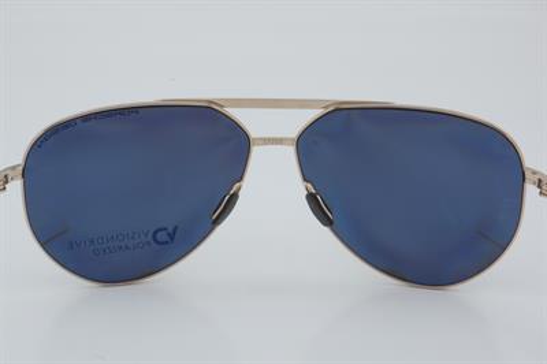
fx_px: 1025
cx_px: 274
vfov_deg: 20.1
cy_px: 182
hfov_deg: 29.9
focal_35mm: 68
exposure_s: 1/3
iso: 100
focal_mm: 45
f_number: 32
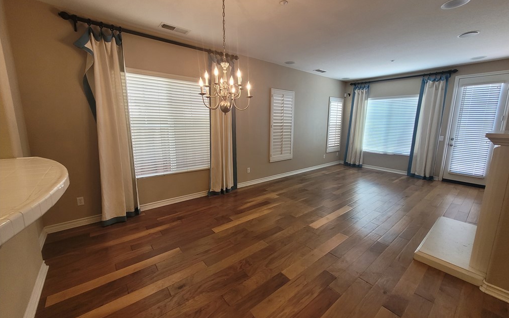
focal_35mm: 14
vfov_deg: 78.6
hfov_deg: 105.3
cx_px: 257
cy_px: 157
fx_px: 194
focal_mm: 1.74
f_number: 2.2
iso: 125
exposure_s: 1/60
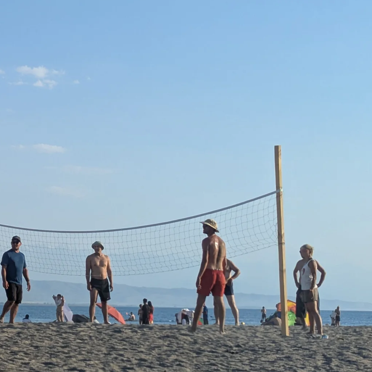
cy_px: 25
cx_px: -86
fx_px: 1289
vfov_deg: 16.2
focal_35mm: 106
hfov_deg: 15.7
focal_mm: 6.81
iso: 65
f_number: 1.85
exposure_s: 1/2110
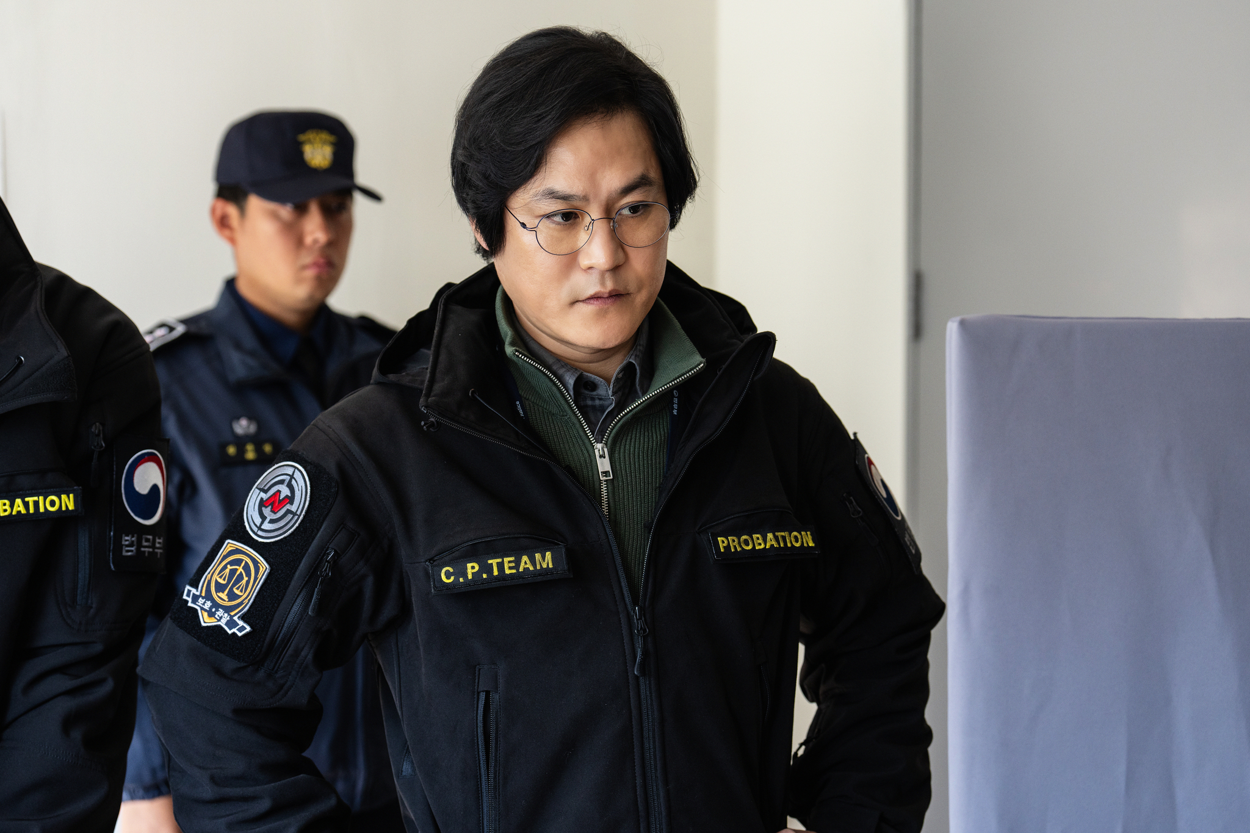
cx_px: 625
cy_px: 416
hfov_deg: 28.8
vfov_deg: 19.5
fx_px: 2430
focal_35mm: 70
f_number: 4
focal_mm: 70
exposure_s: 1/200
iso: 800
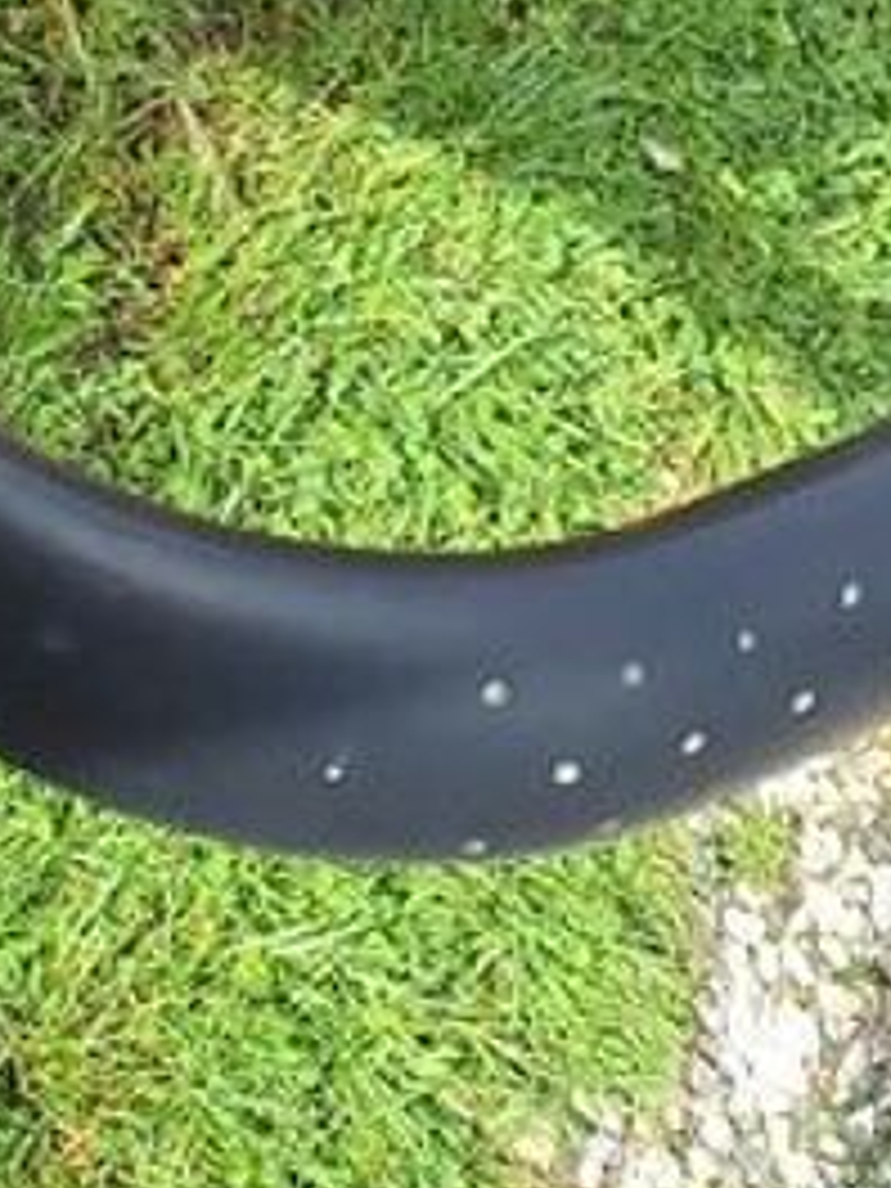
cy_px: -1438
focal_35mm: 116
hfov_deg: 12.3
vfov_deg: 13.6
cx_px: -297
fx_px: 3981
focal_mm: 5.54
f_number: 1.8
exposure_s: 1/1135
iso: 40
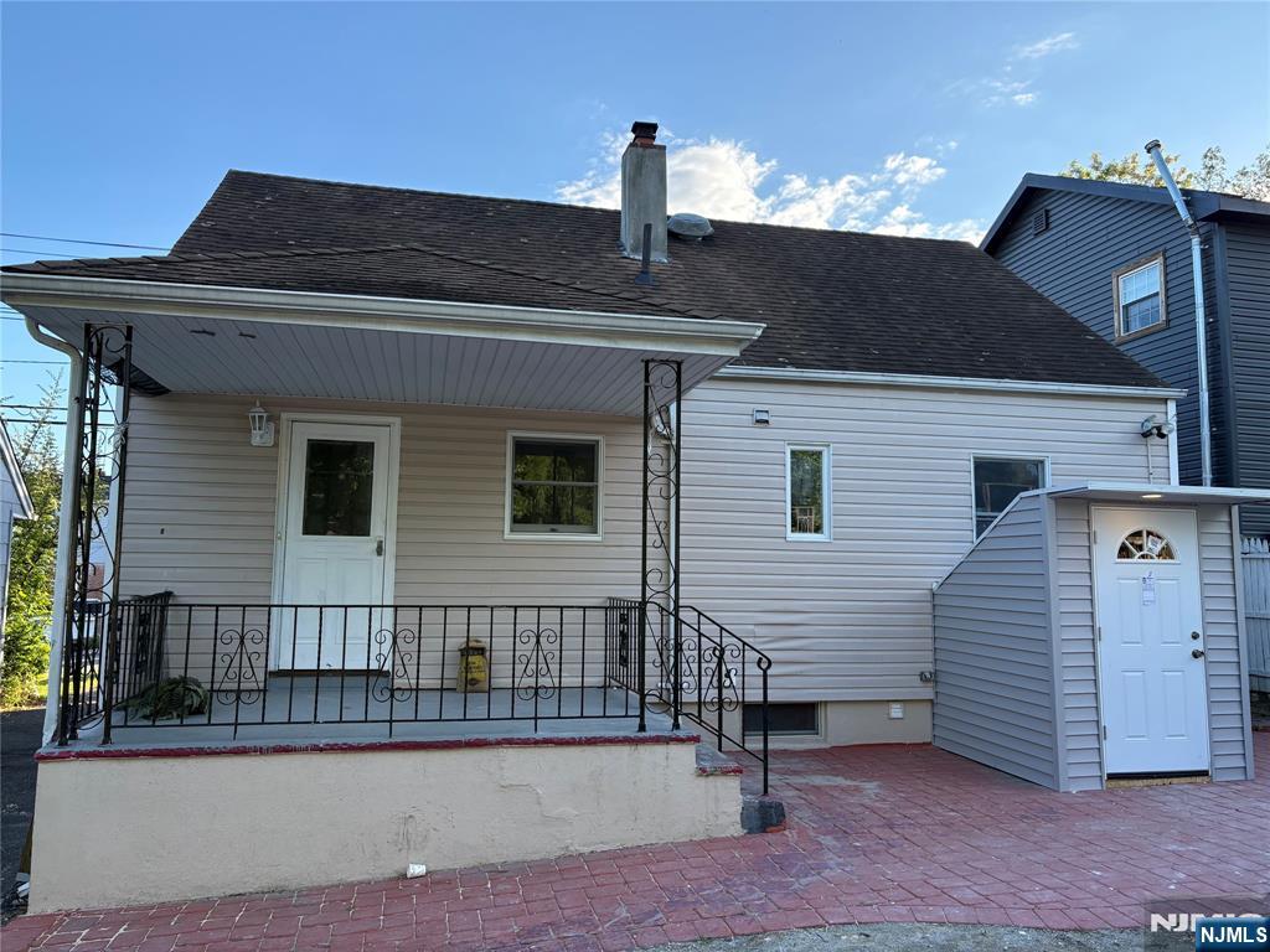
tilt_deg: +7.7
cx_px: 635
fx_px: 954
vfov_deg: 53.1
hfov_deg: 67.3
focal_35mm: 26
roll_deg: -0.5
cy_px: 476
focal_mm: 5.96
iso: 64
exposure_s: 1/850
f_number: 1.6
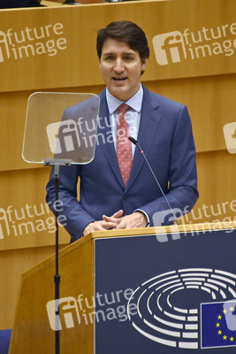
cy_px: 177
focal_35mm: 500
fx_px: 4912
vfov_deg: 4.1
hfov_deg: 2.8
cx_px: 118
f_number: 6.3
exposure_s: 1/500
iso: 3200
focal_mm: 500
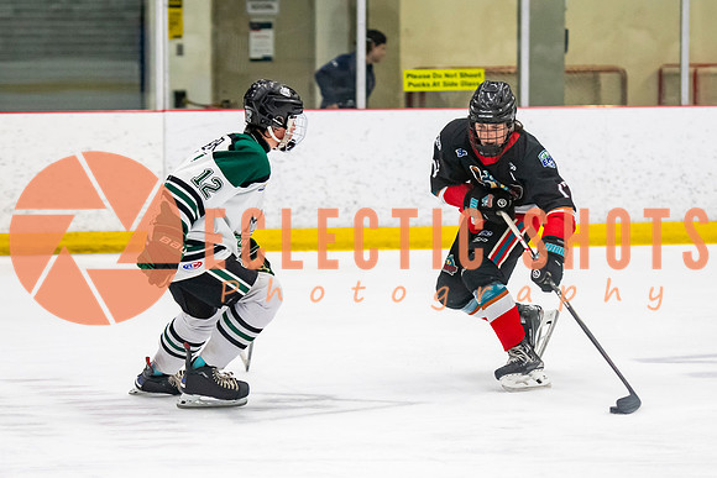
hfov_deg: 10.6
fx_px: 3851
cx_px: 340
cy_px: 302
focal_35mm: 193
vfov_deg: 7.1
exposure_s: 1/640
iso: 2000
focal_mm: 110
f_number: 3.2
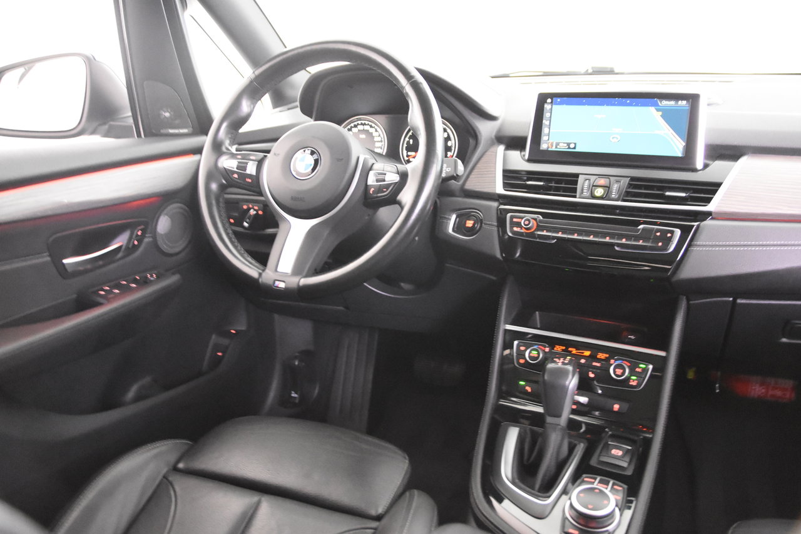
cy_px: 267
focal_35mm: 33
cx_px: 400
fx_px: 734
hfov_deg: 57.2
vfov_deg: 40.0
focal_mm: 22
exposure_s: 1/30
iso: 8000
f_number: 3
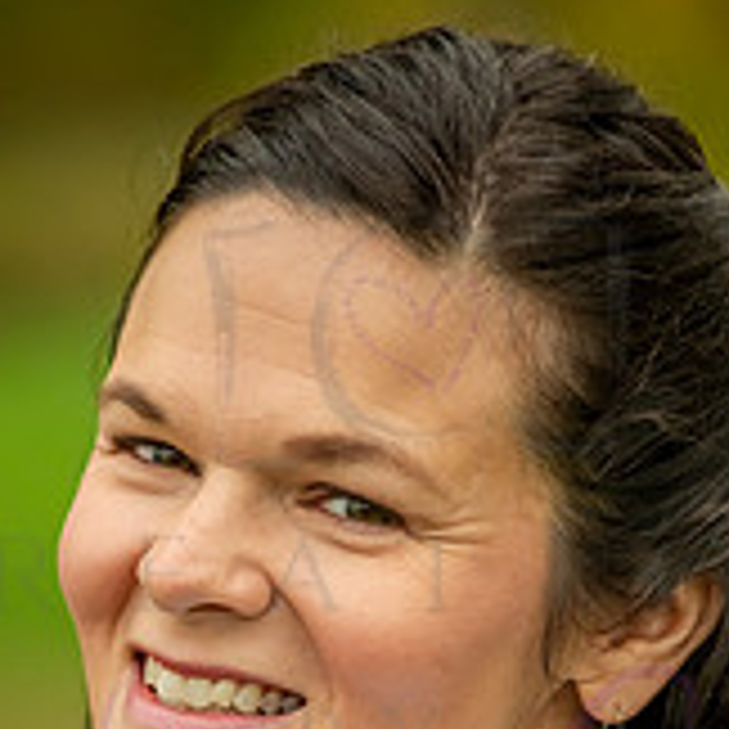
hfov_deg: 4.4
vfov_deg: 4.4
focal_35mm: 402
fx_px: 9578
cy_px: 734
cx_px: 432
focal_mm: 170
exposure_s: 1/800
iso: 1000
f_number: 5.6
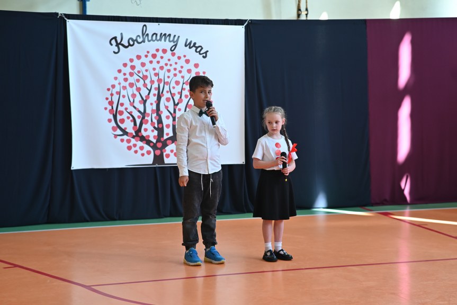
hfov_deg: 23.9
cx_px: 228
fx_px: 1079
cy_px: 152
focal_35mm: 85
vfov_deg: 16.1
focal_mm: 85
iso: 800
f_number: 2.8
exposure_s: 1/125
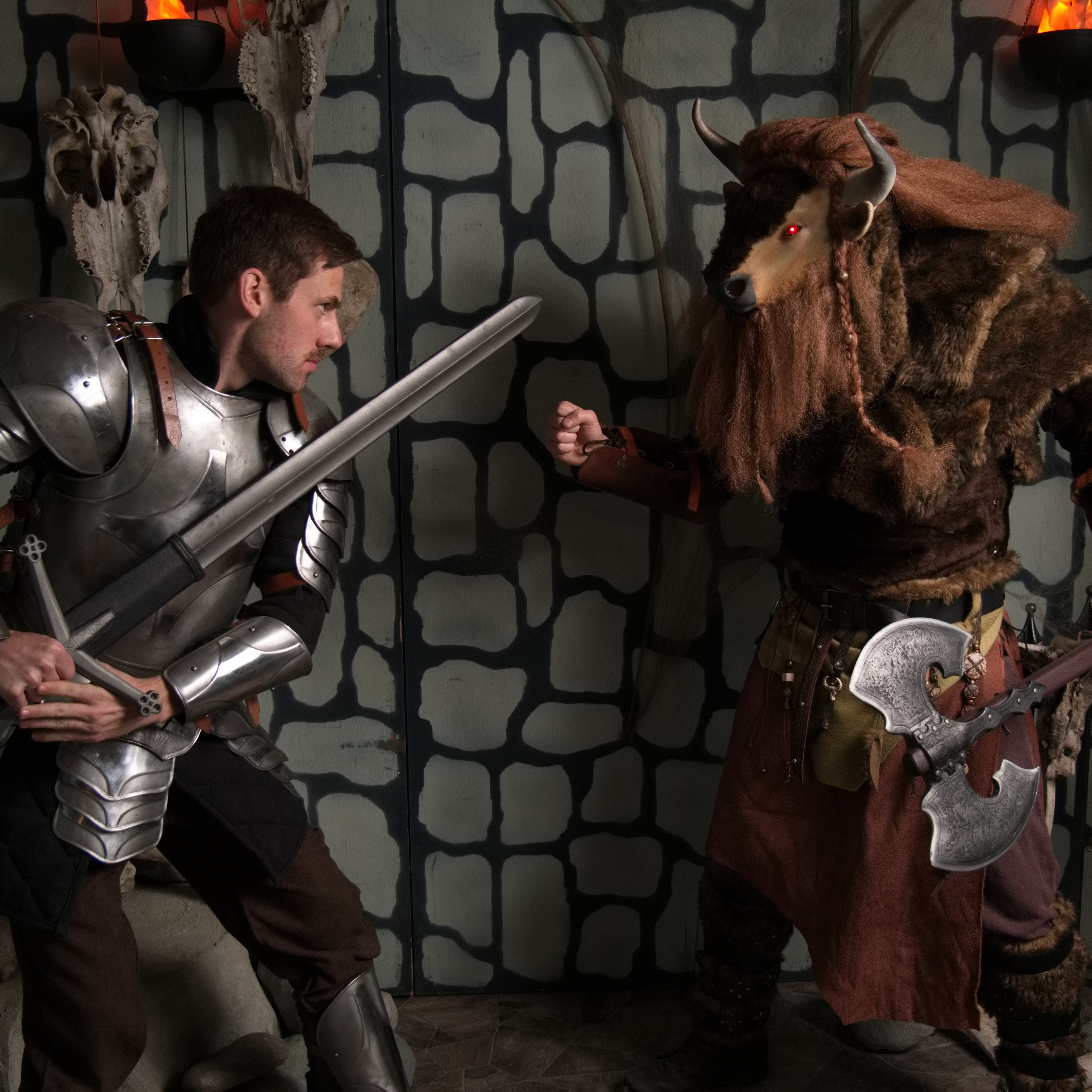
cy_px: 556
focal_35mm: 41
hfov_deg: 40.9
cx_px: 565
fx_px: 1463
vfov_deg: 40.9
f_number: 3.9
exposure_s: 1/50
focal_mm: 17
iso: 200
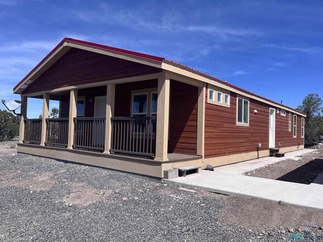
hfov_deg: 67.3
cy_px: 121
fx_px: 243
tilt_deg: +0.9
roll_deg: -0.8
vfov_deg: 53.1
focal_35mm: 26
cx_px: 162
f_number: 1.6
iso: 50
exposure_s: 1/4016
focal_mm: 5.1
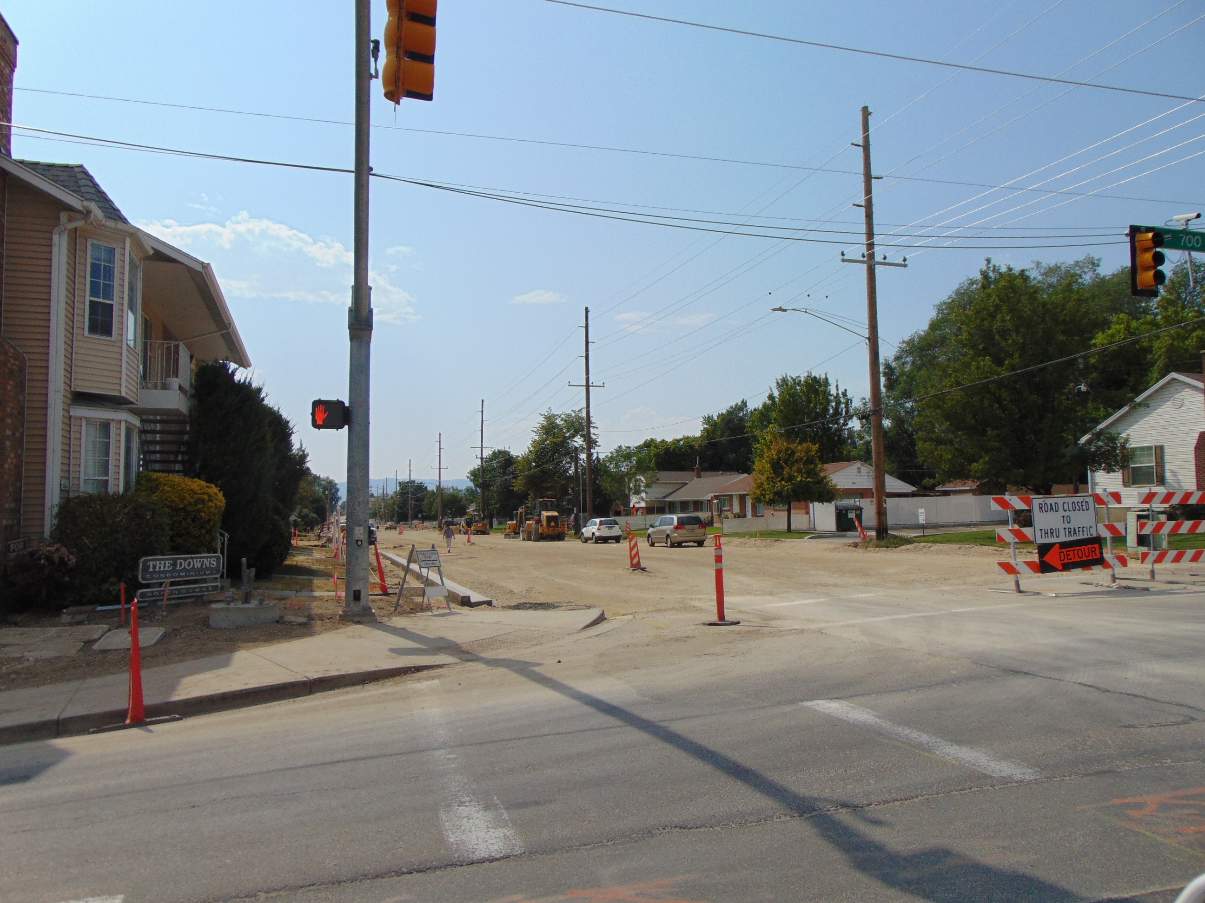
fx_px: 870
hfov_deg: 69.4
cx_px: 602
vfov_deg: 54.9
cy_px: 452
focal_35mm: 25
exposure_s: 1/640
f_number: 7.7
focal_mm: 4.5
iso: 80
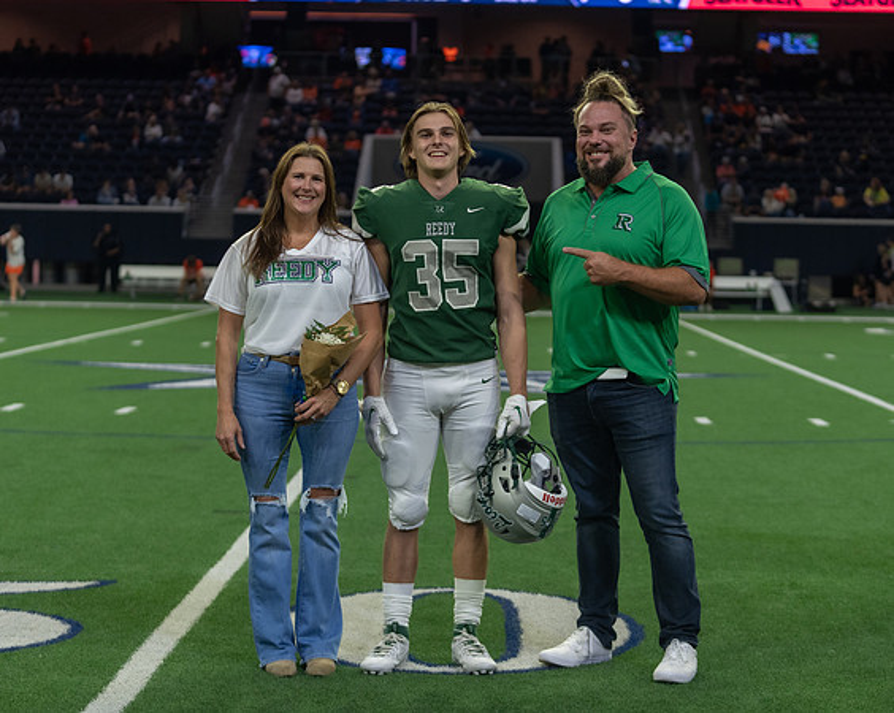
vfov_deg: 17.5
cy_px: 364
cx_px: 464
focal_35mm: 88
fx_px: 2322
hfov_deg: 21.8
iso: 1000
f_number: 2.8
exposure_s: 1/320
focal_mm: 70
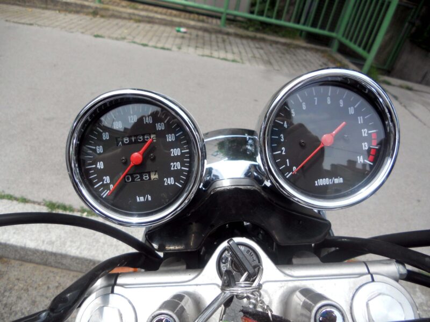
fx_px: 335
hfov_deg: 65.3
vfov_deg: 51.4
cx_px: 215
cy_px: 161
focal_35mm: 27
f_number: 3.2
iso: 80
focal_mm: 4.9
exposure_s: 1/500
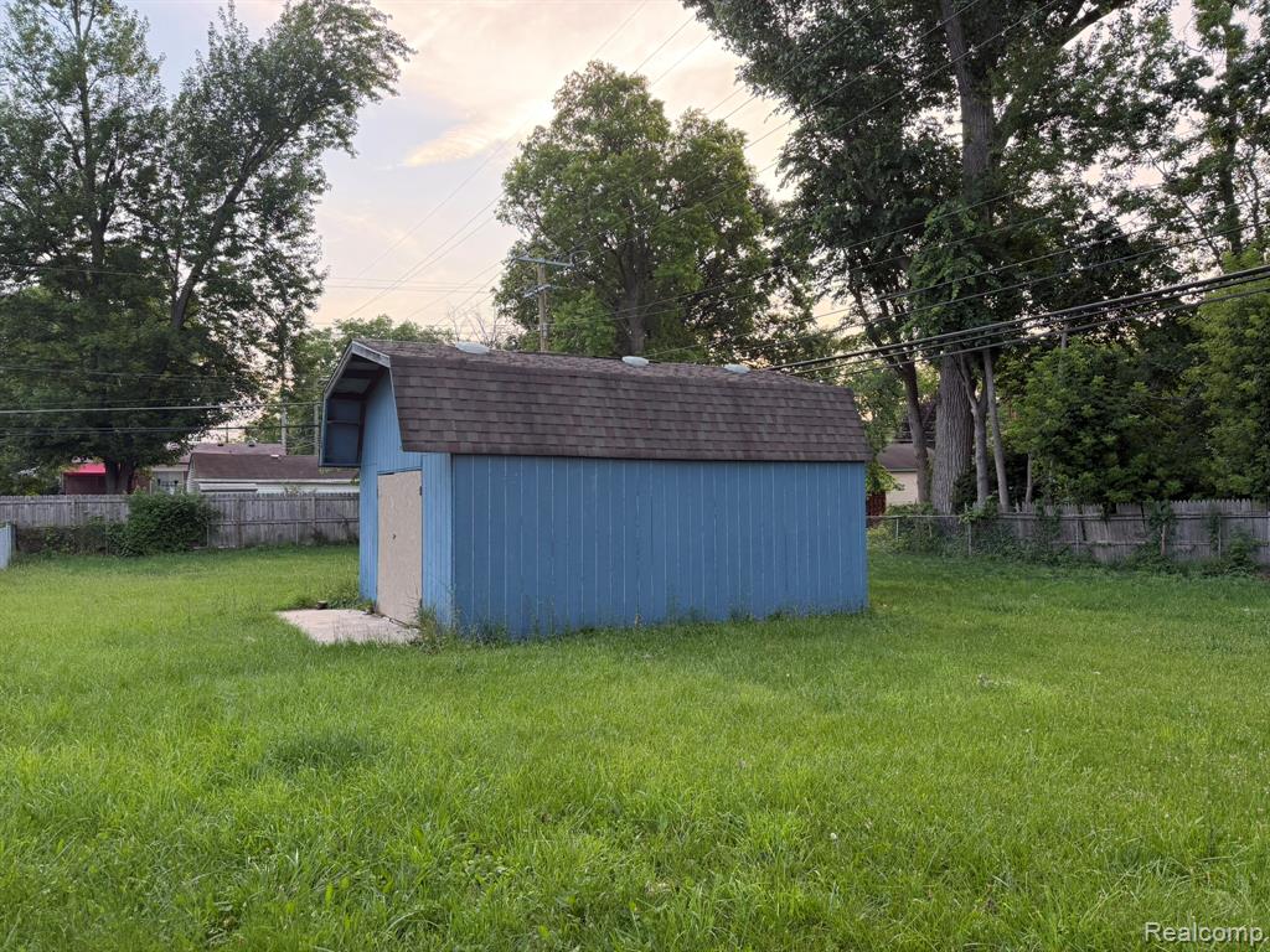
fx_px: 881
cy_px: 476
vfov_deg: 56.8
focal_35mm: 24
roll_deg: +0.6
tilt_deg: +1.0
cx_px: 635
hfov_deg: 71.6
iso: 100
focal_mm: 6.76
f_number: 1.78
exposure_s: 1/197
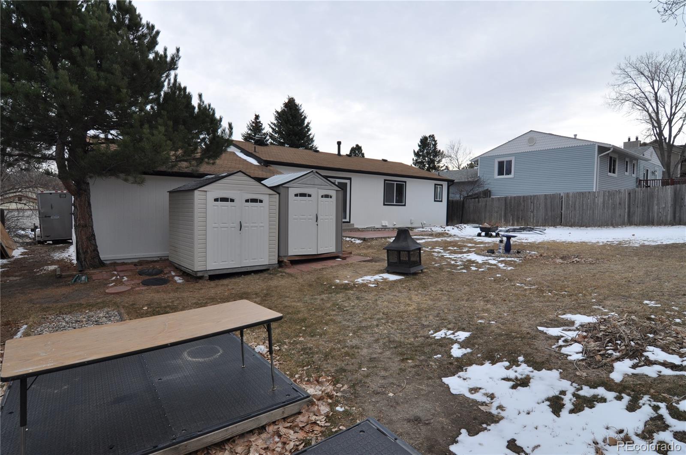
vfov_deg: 63.1
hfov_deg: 85.5
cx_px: 343
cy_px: 228
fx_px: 371
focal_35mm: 20
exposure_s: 1/250
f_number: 8
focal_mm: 13
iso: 200
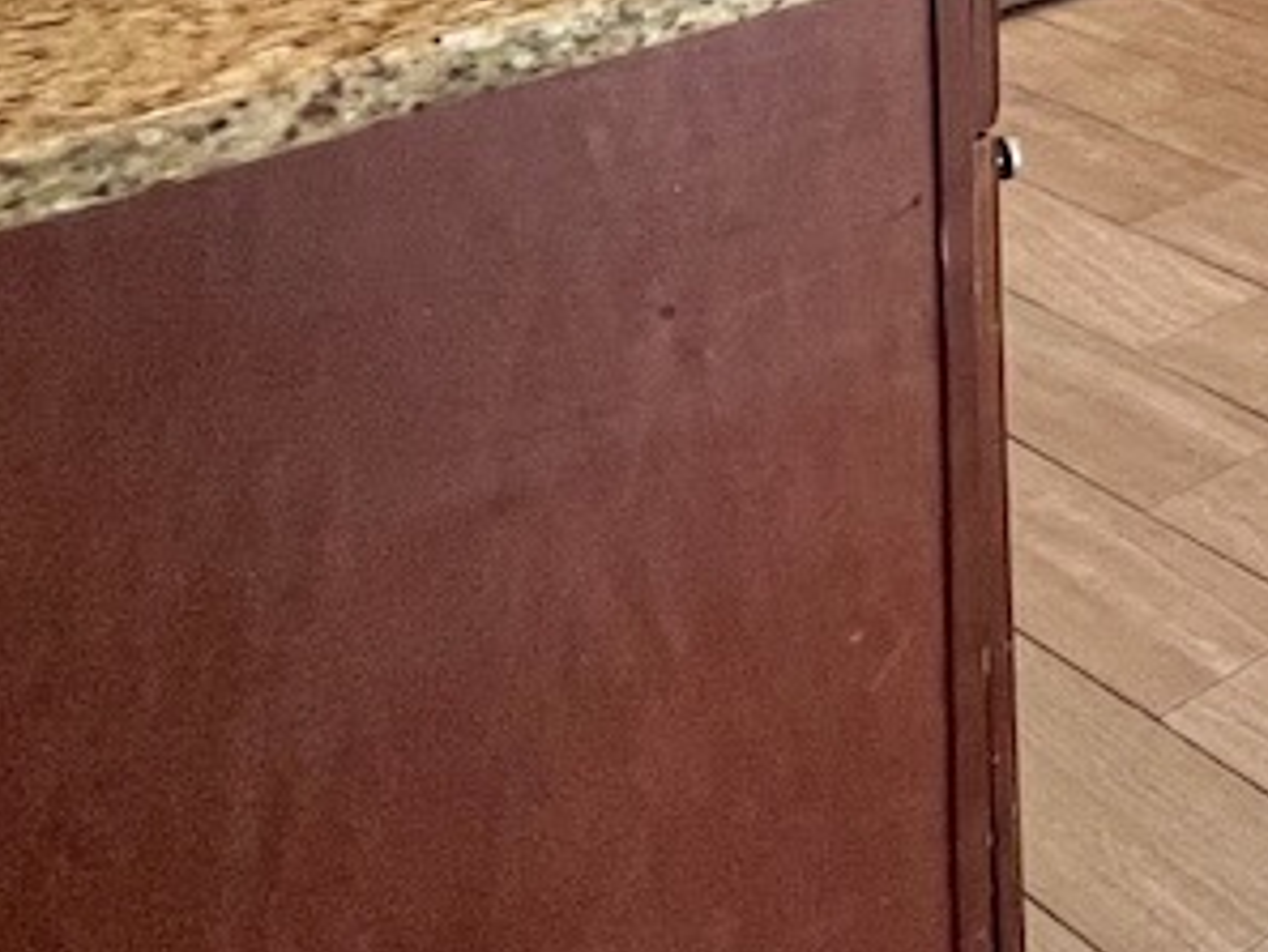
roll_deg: +0.7
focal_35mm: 56
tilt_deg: -0.6
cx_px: 2485
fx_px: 2052
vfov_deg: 19.2
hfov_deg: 19.8
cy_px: -798
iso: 100
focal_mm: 1.57
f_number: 1.8
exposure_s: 1/120
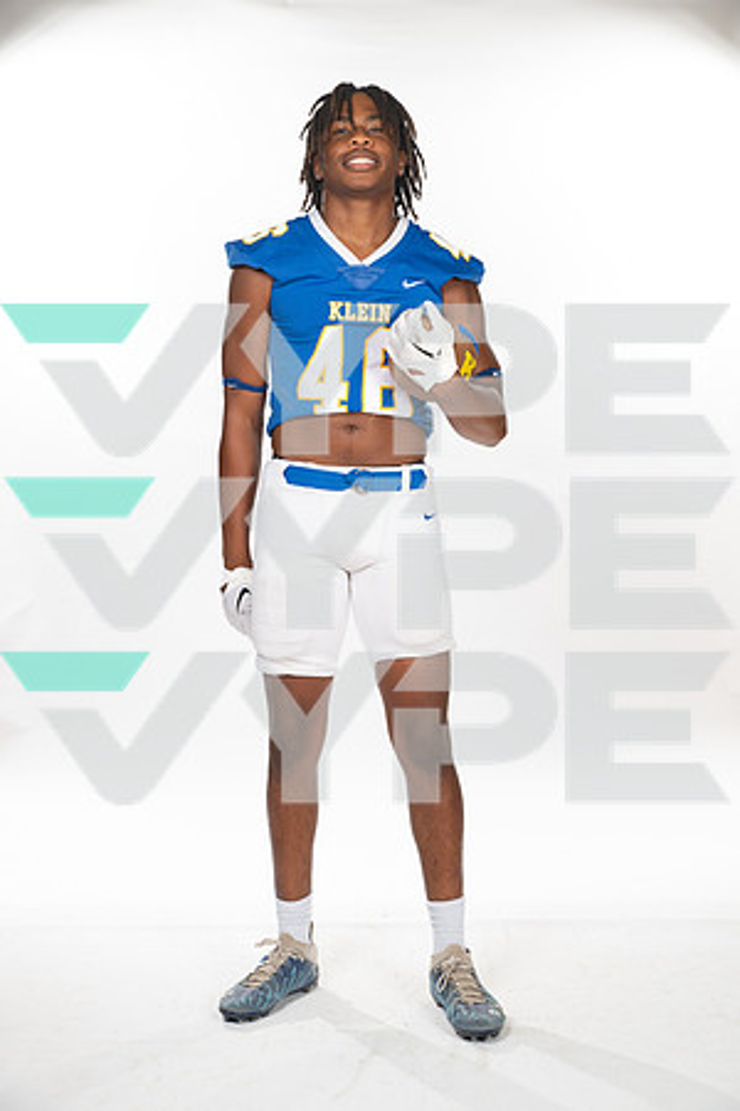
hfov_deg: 24.6
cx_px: 370
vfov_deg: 36.2
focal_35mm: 55
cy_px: 556
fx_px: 1696
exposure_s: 1/320
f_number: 7.1
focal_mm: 55
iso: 800
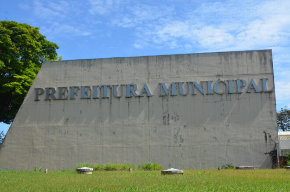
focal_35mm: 45
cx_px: 145
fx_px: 362
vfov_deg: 29.7
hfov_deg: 43.7
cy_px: 96
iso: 800
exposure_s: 1/640
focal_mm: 30
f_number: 13
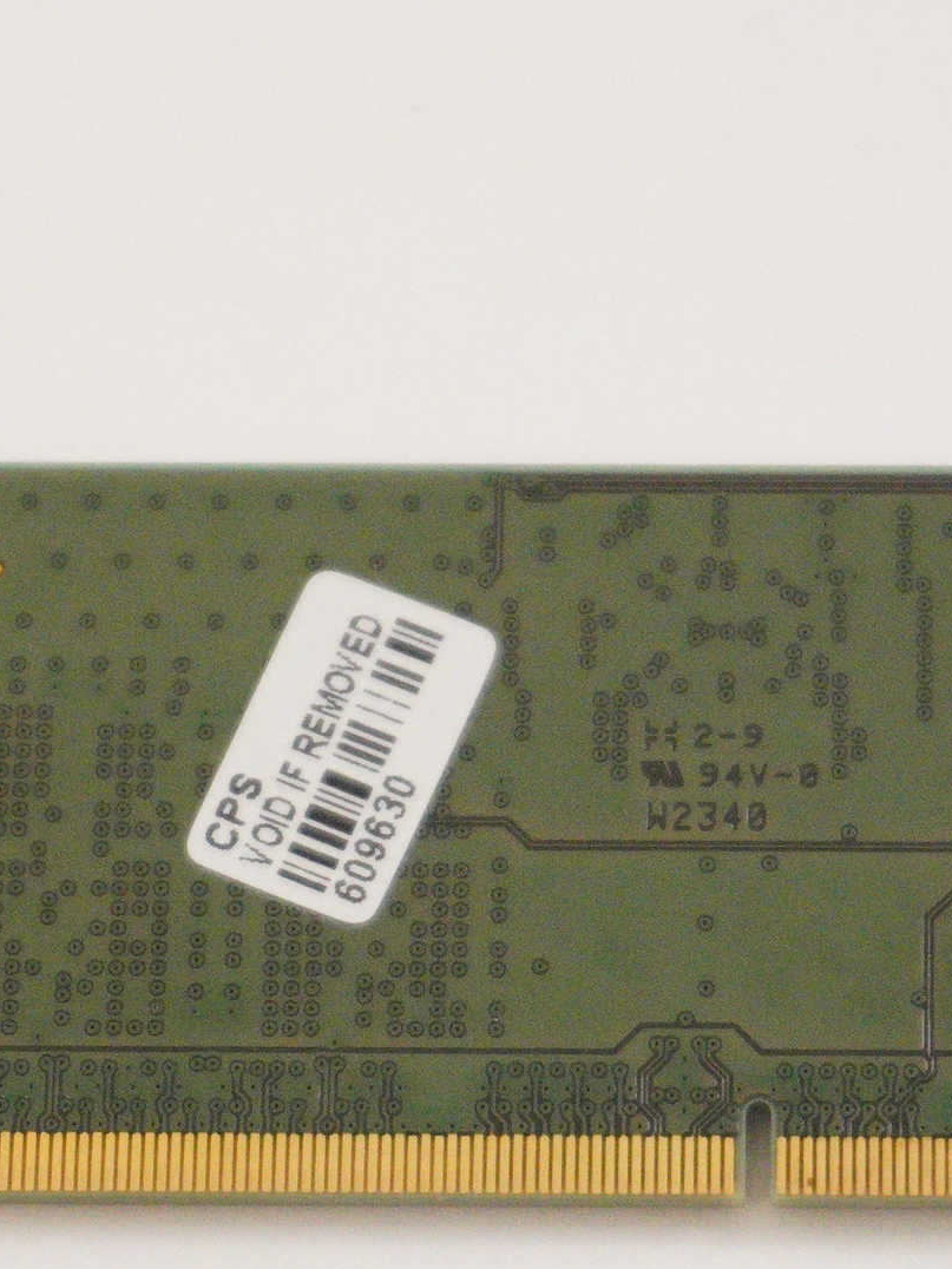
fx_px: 5647
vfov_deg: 12.8
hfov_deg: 9.6
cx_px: 743
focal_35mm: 154
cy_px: 801
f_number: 5.6
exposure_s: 1/320
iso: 8000
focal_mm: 46
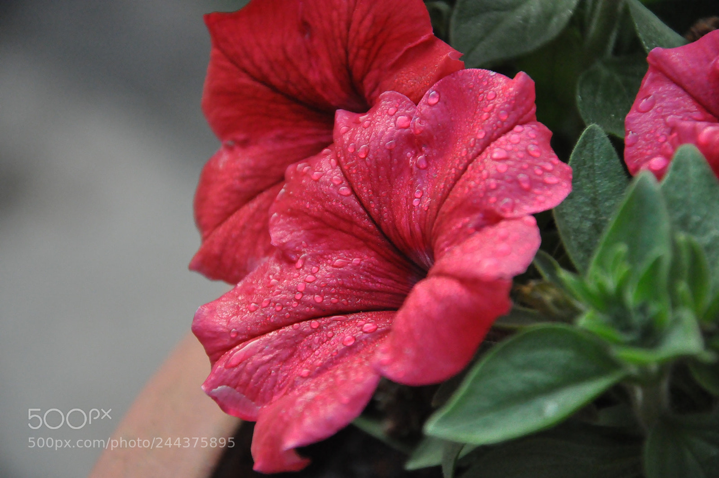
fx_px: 3142
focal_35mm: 158
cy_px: 239
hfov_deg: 13.1
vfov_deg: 8.7
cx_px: 360
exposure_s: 1/2500
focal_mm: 105
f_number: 5.6
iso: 3200
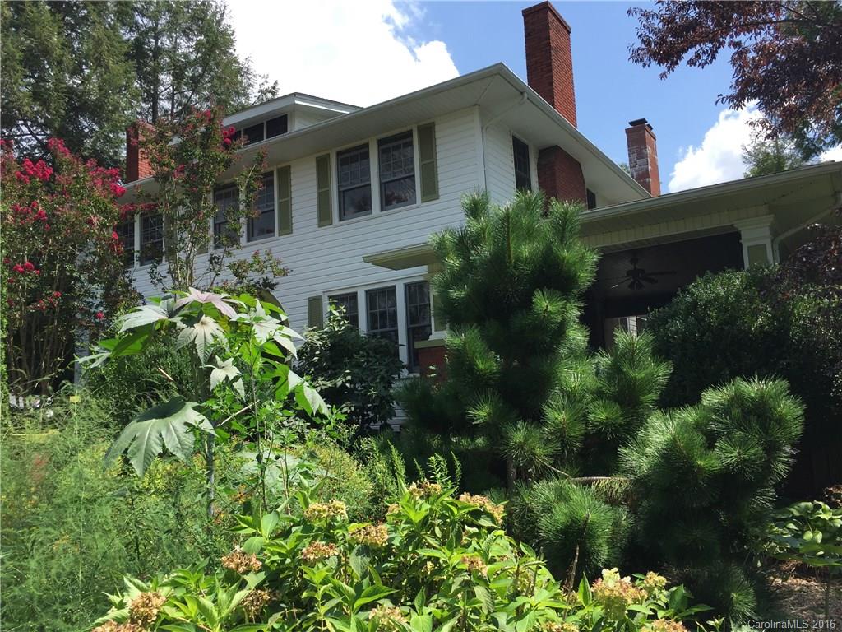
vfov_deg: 48.2
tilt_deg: +8.8
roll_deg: +1.4
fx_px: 705
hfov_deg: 61.7
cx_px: 421
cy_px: 316
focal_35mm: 29
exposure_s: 1/1319
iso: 32
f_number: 2.2
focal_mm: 4.15
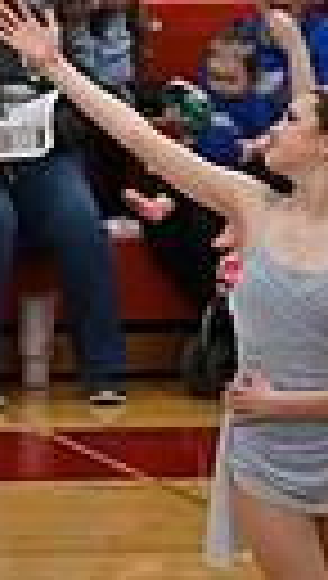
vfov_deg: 3.3
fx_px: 9989
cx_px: 1069
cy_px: 686
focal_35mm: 649
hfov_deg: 1.9
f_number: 4
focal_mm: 92
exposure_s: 1/400
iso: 5000
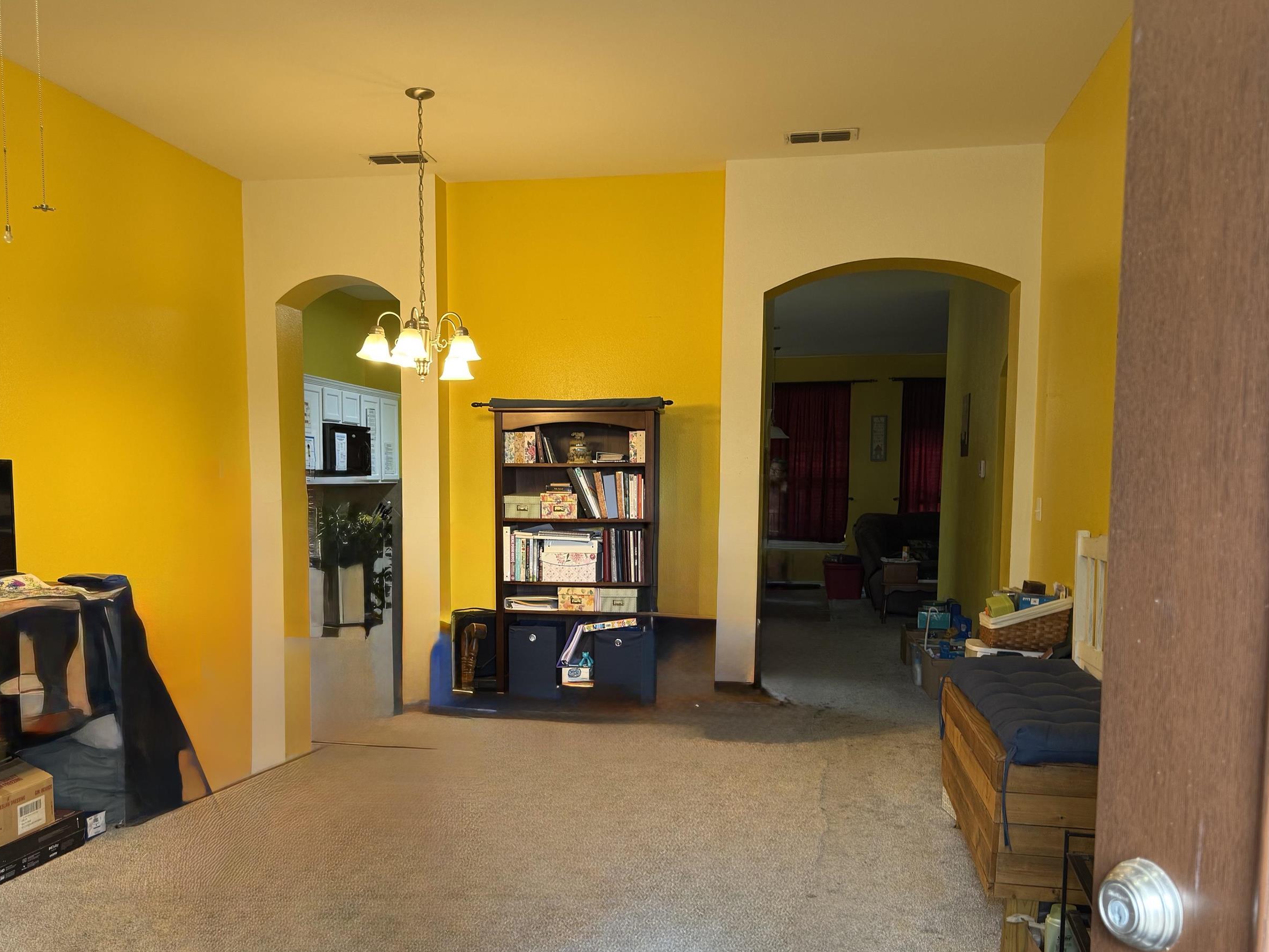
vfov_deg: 45.2
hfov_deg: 58.3
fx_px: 1137
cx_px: 591
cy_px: 580
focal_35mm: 31
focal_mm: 6.76
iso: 125
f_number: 1.78
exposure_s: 1/60
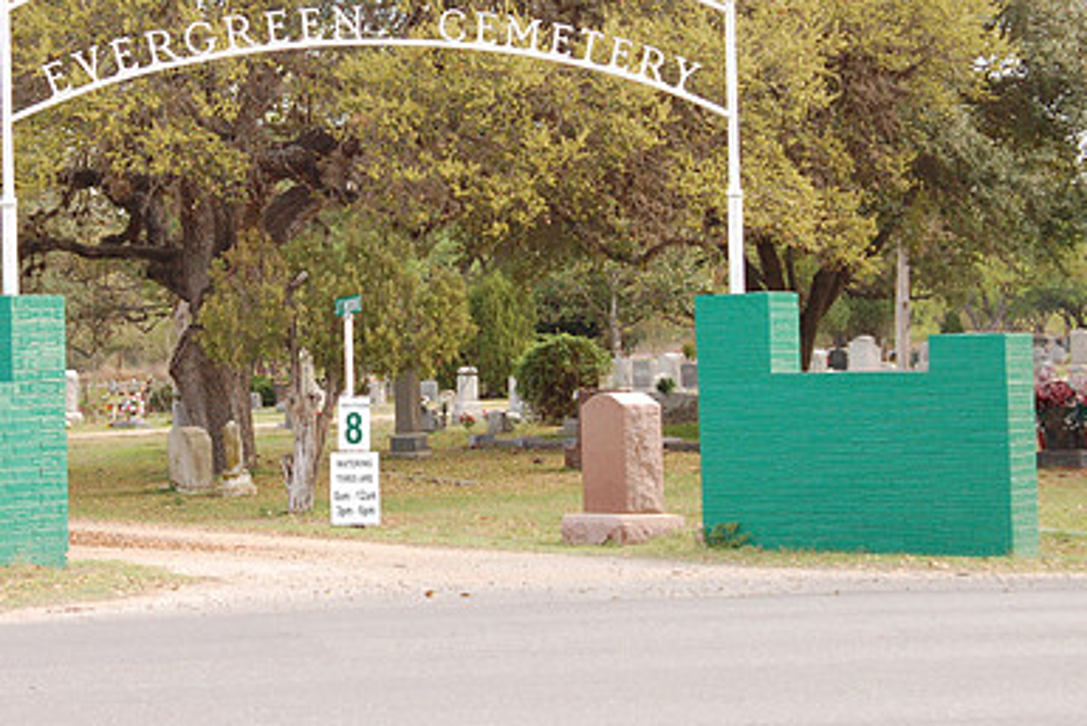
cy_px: 209
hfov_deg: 18.0
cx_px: 347
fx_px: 3413
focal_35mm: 113
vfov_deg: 12.1
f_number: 10
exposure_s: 1/160
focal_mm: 50
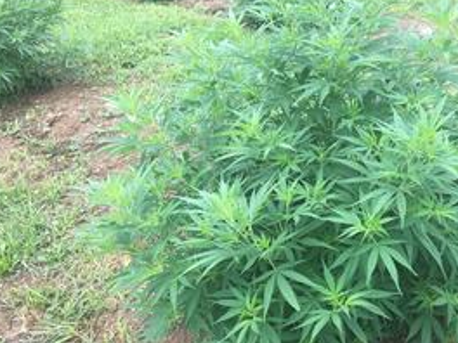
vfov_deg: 32.8
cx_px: 311
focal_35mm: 44
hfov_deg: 42.3
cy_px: 189
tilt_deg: -40.4
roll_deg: +2.4
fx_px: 582
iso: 25
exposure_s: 1/342
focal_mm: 4.15
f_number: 2.2
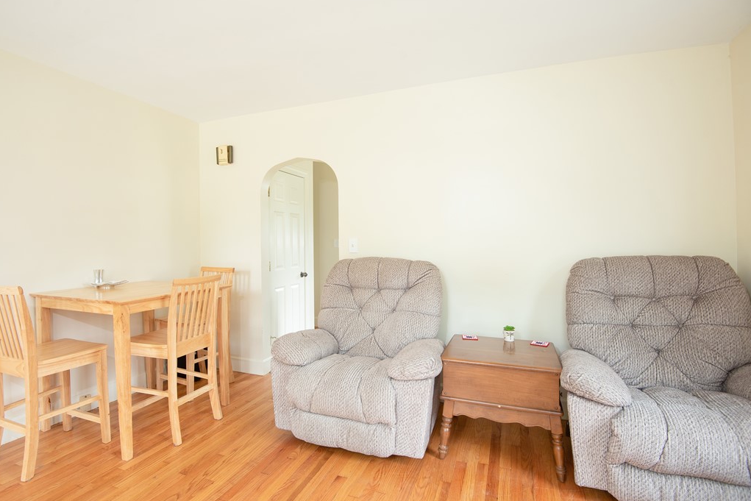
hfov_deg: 93.2
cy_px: 255
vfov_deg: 70.5
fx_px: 355
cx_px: 361
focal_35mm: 17
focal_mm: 16
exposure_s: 1/10
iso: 320
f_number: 7.1
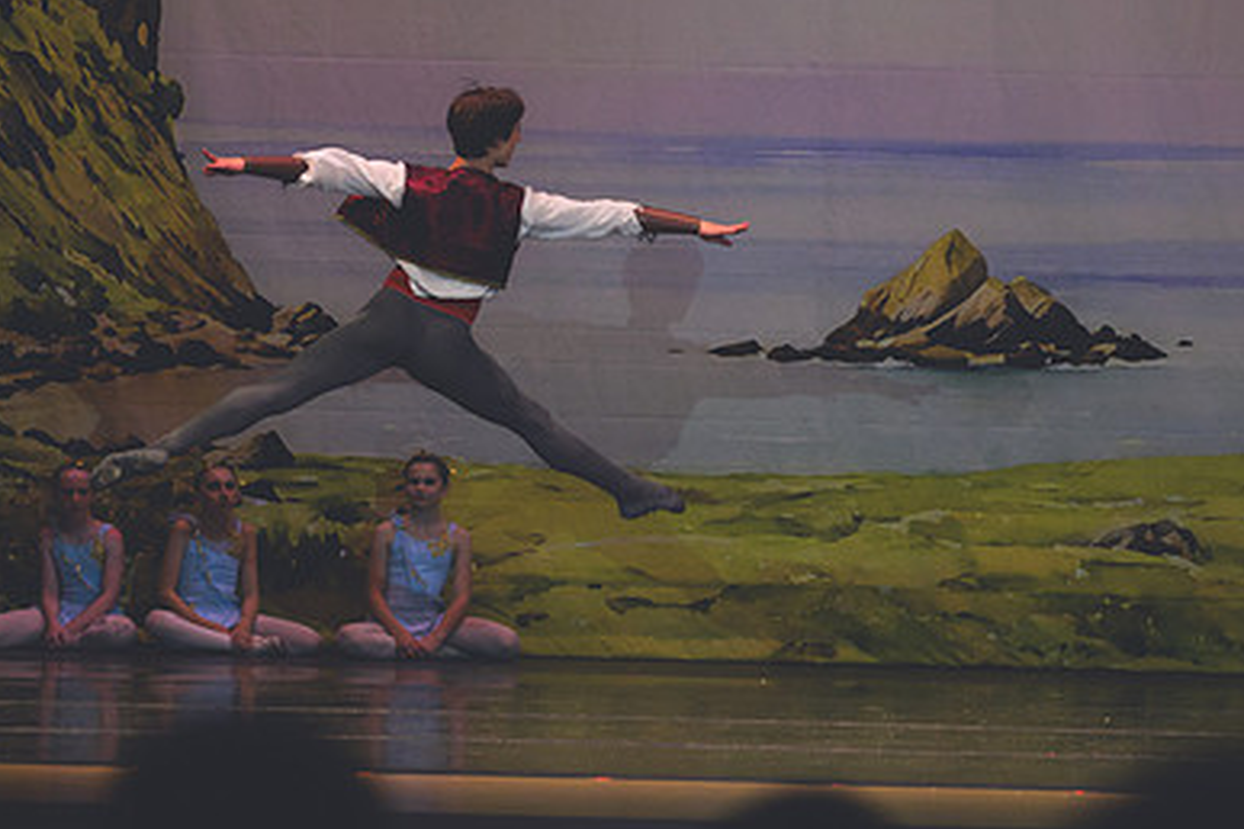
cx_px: 453
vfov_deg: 5.0
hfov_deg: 7.5
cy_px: 331
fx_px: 9467
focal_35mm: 274
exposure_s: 1/500
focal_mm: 122
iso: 900
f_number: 2.8
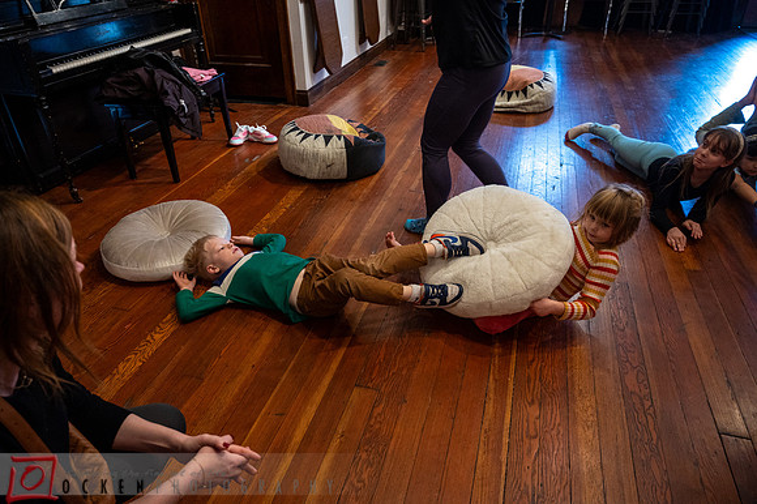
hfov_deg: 73.8
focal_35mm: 24
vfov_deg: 53.1
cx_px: 378
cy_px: 252
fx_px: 504
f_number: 4
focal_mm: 24
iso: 3200
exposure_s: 1/125
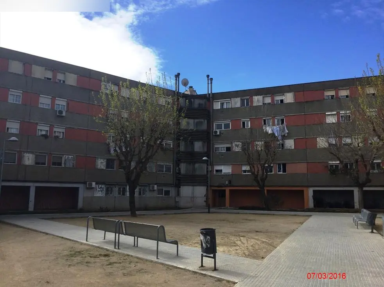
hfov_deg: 58.4
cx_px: 192
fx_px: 344
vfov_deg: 45.4
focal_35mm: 31
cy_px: 144
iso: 25
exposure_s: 1/1538
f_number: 2.4
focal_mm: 3.3
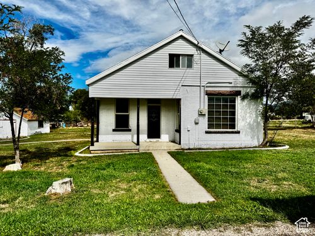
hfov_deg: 71.6
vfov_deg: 56.8
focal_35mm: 24
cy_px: 118
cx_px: 158
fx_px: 218
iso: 80
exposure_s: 1/10417
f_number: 1.78
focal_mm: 6.76
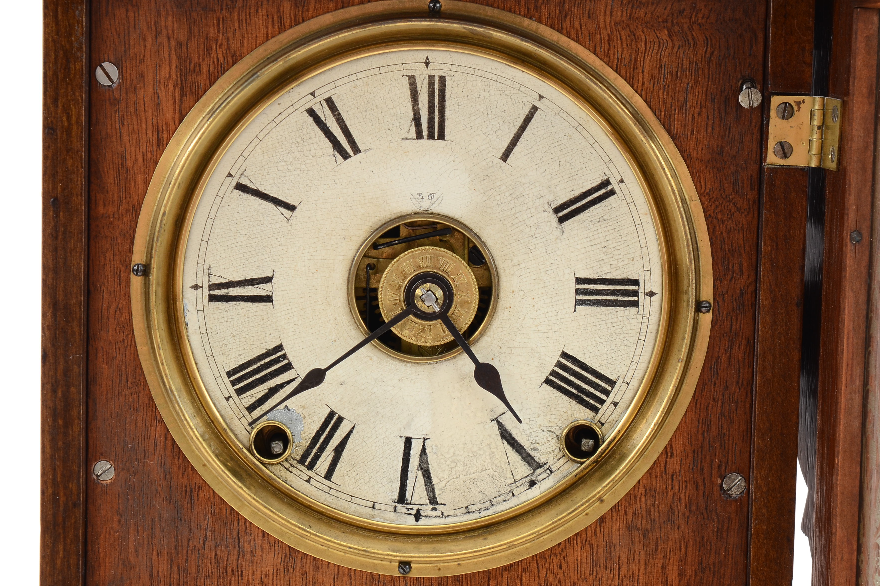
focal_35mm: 87
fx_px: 2115
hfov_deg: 23.5
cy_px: 294
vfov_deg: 15.8
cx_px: 441
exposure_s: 1/60
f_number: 10
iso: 320
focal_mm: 55
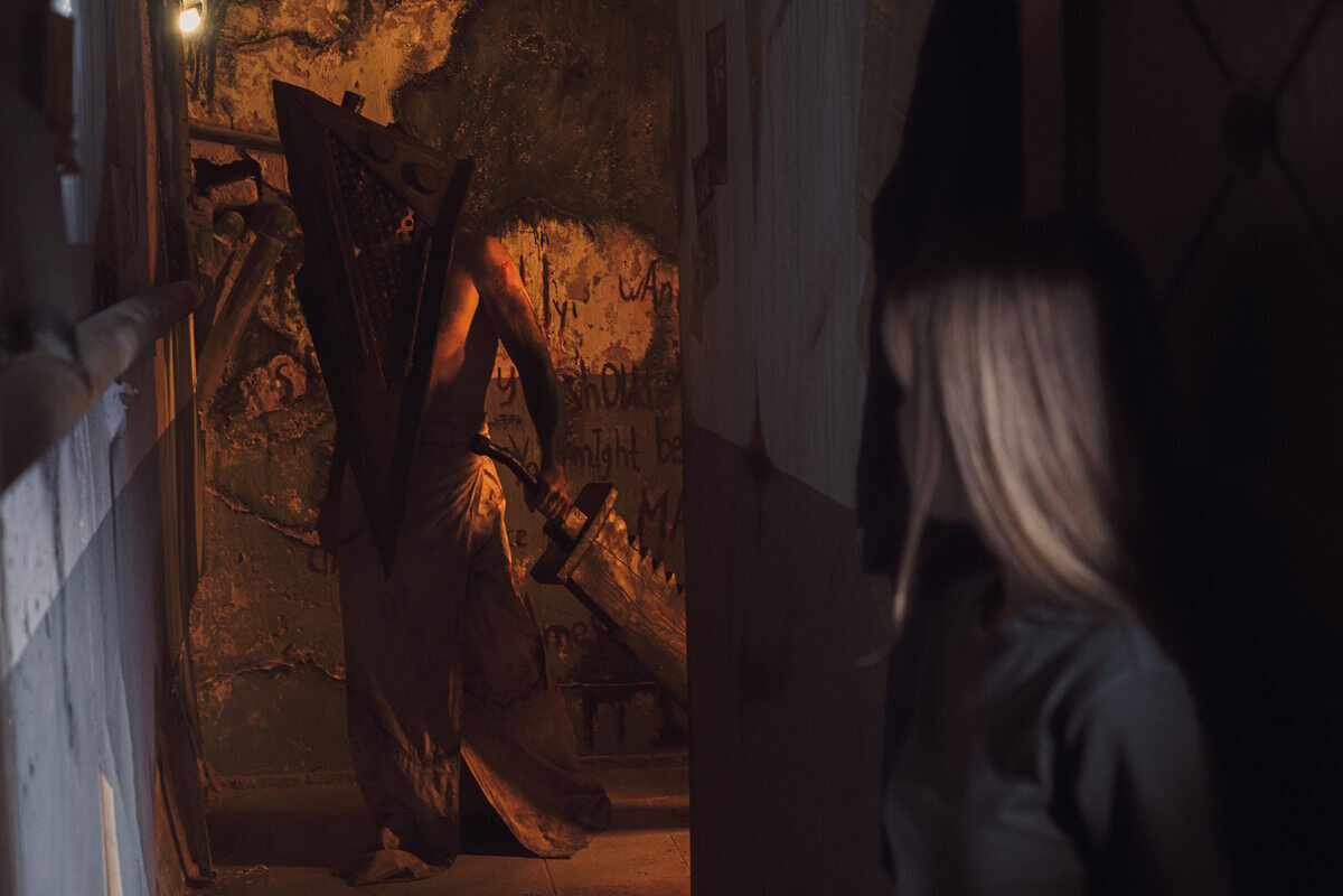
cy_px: 448
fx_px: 1865
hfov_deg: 39.6
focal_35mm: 50
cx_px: 672
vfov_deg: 27.0
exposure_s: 1/100
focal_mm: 50
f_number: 4
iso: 2500
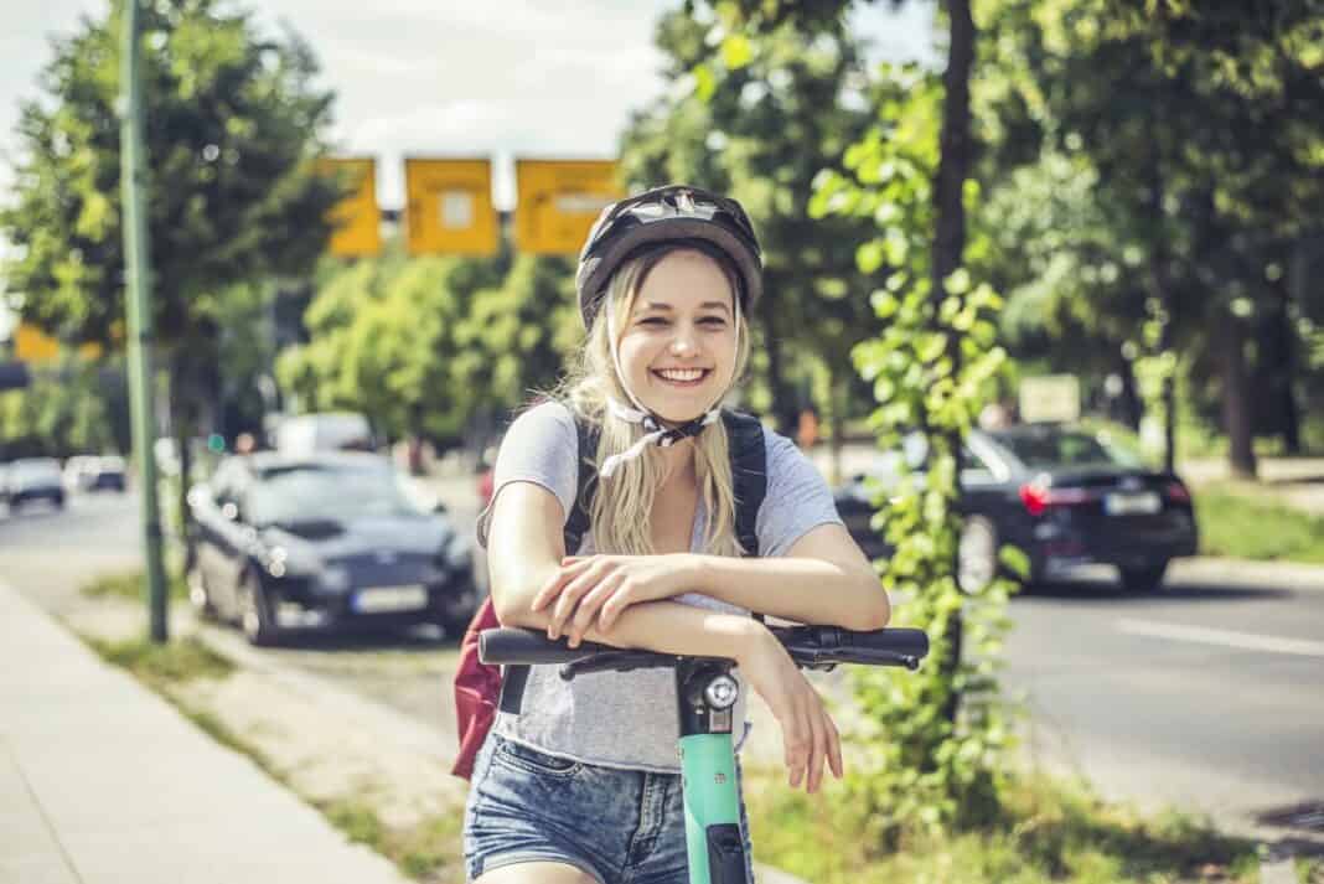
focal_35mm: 50
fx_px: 1840
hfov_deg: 39.6
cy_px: 442
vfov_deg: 27.0
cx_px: 662
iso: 100
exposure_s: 1/800
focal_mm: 50
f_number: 2.8
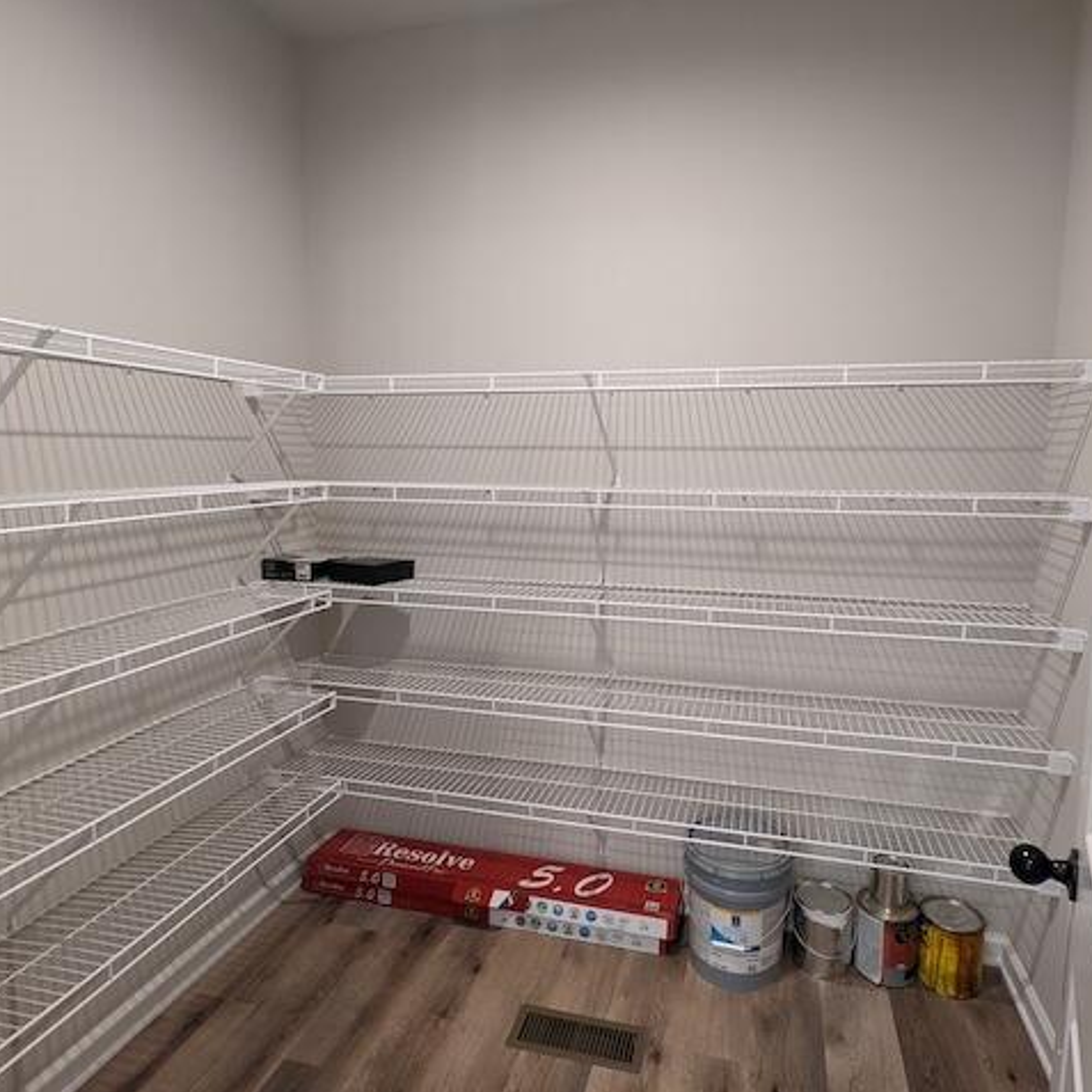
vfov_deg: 77.7
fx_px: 678
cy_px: 545
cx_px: 611
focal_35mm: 19
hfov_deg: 77.4
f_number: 2.2
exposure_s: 1/24
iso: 178
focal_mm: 2.35
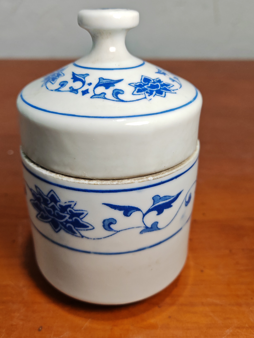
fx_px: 293
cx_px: 120
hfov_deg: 46.8
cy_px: 152
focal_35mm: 30
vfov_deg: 59.8
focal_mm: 5.52
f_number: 1.9
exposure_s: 1/100
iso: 200
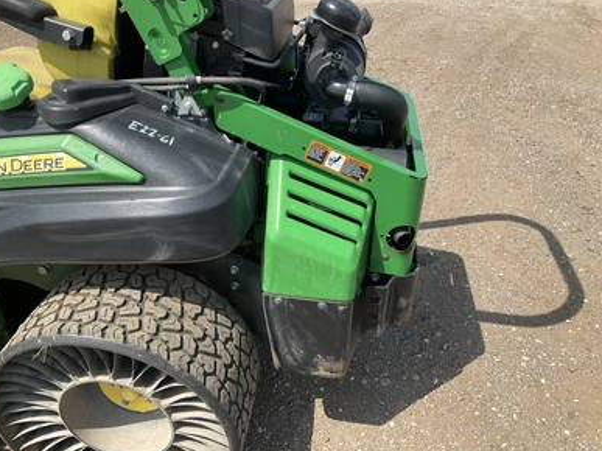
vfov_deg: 46.8
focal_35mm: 30
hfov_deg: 60.0
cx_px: 292
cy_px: 227
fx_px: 522
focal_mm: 3
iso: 25
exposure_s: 1/1015
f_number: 1.8
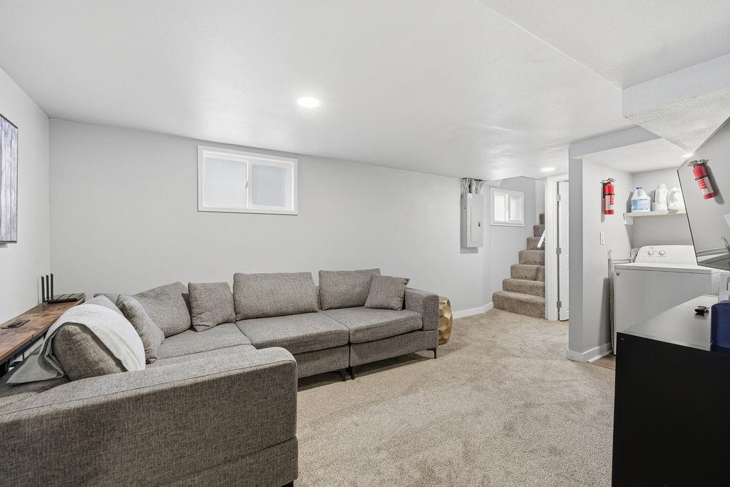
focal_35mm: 16
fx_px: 324
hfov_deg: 96.7
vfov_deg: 73.8
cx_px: 365
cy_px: 244
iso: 100
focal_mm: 16
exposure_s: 1/8
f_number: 8
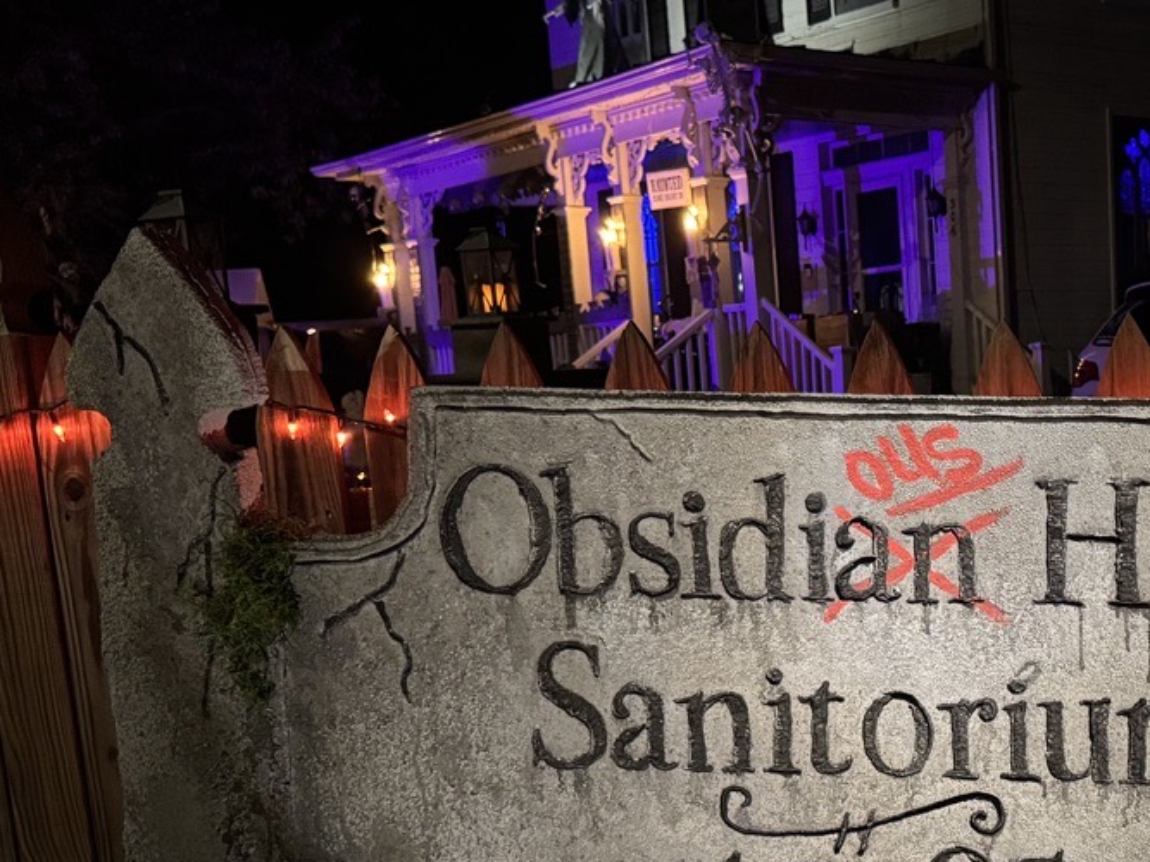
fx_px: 1794
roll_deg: +3.5
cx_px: 1019
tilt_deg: -8.4
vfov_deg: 26.7
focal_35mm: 54
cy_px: 646
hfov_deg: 33.8
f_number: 1.78
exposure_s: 1/30
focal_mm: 6.76
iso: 1000
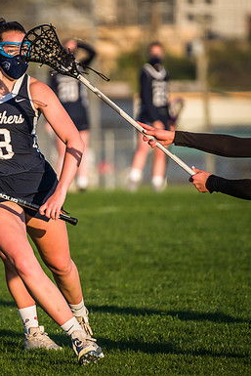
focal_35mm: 776
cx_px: 11
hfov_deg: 1.8
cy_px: 163
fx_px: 8108
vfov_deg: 2.7
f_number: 5.6
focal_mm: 400
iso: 1250
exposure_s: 1/2500
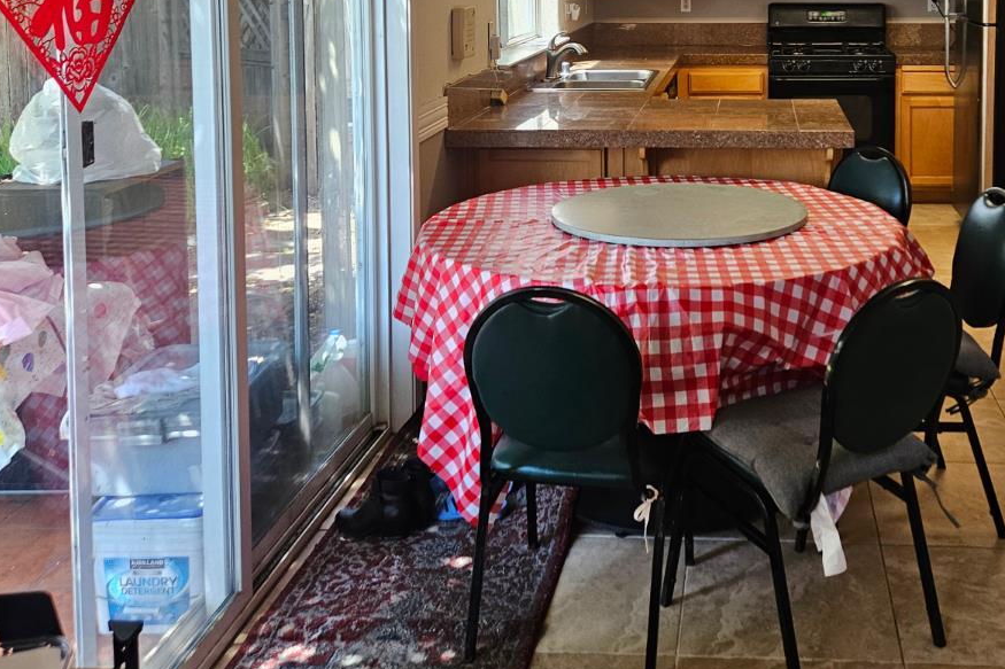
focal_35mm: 41
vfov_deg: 30.9
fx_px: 1144
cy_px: 44
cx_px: 709
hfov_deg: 46.3
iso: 200
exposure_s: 1/120
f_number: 1.8
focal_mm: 5.4
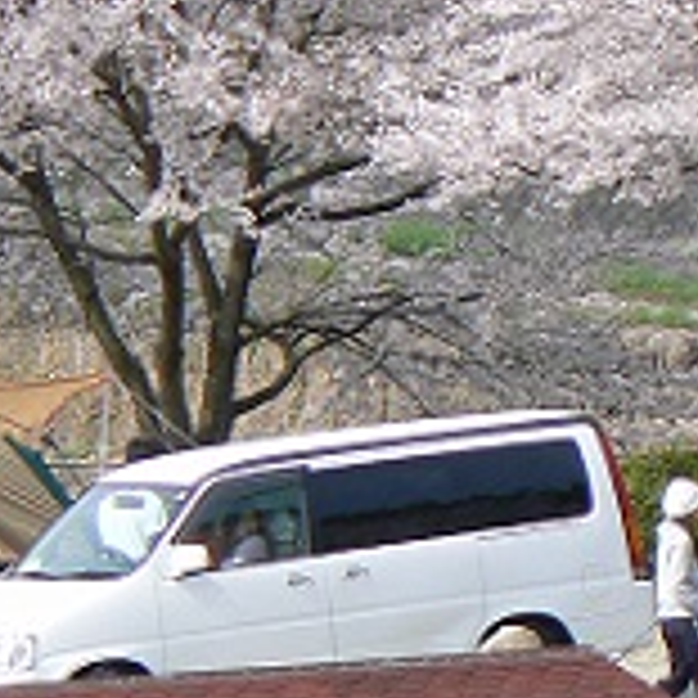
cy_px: 788
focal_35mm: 895
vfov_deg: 2.0
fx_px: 20418
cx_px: 50
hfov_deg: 2.0
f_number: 5.6
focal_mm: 41.3
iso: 80
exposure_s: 1/400
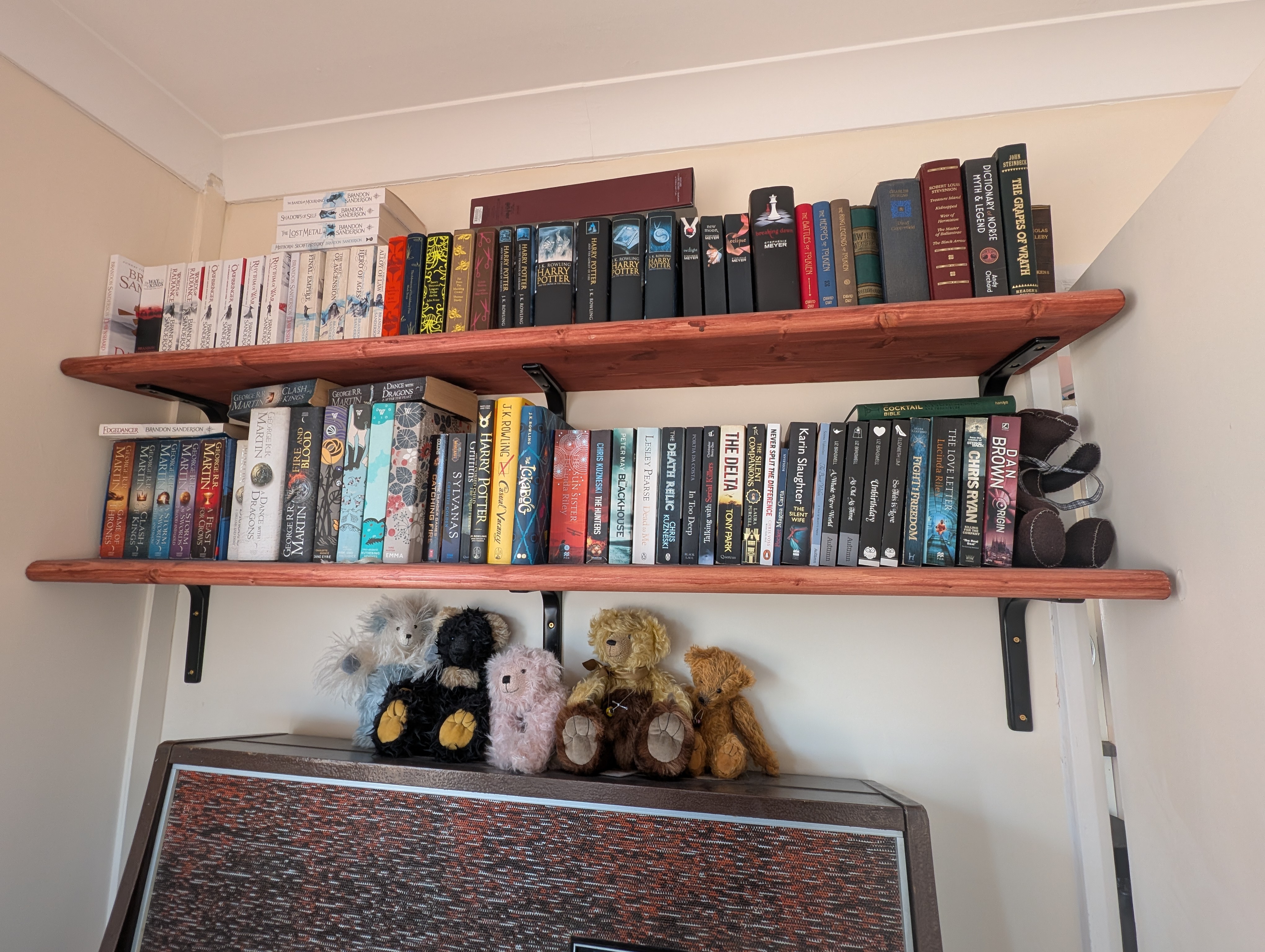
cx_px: 632
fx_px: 476
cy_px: 476
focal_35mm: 13
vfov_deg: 90.1
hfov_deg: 106.1
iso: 74
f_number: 2.2
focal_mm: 1.95
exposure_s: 1/23.8
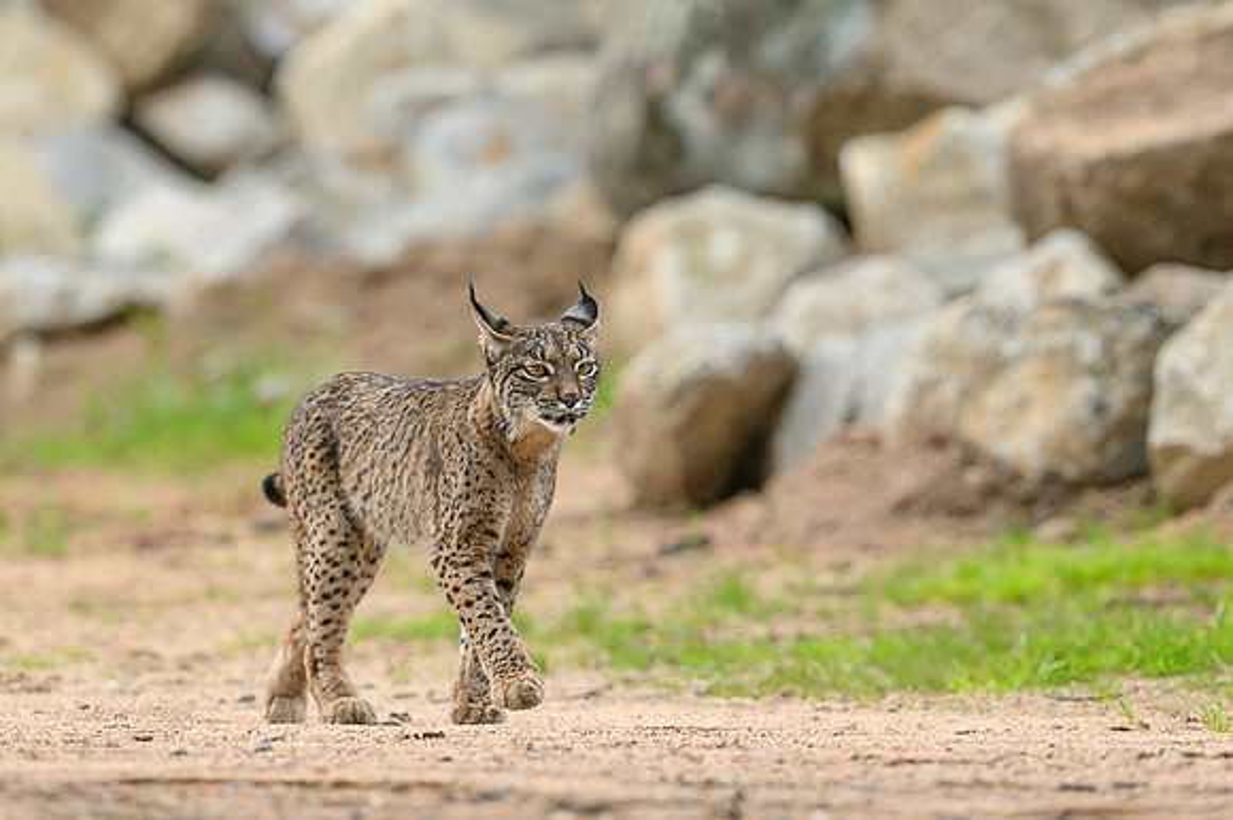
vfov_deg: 2.3
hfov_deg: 3.5
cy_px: 213
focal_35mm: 592
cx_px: 616
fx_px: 20267
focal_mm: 400
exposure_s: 1/2000
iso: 500
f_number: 4
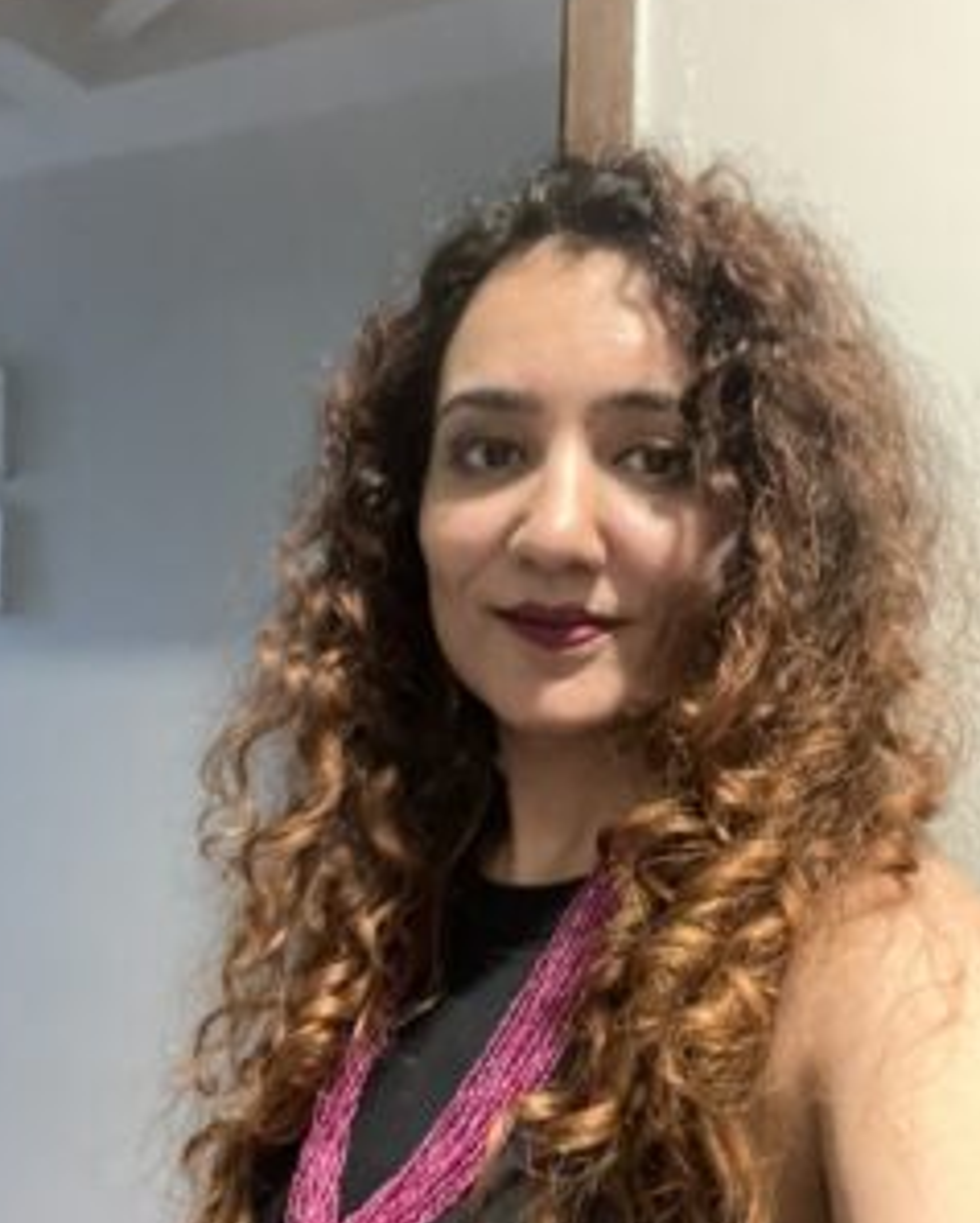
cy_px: 624
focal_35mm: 36
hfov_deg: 41.2
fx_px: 1304
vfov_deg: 50.2
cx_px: 457
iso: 800
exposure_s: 1/17
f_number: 2.2
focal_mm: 2.71
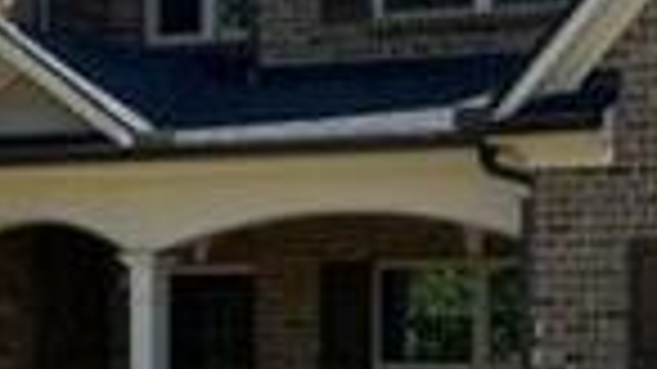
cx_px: 644
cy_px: 430
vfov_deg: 7.8
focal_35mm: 155
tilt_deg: -0.9
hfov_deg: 13.7
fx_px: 2699
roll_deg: -0.4
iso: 50
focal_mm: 5.1
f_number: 1.6
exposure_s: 1/2410
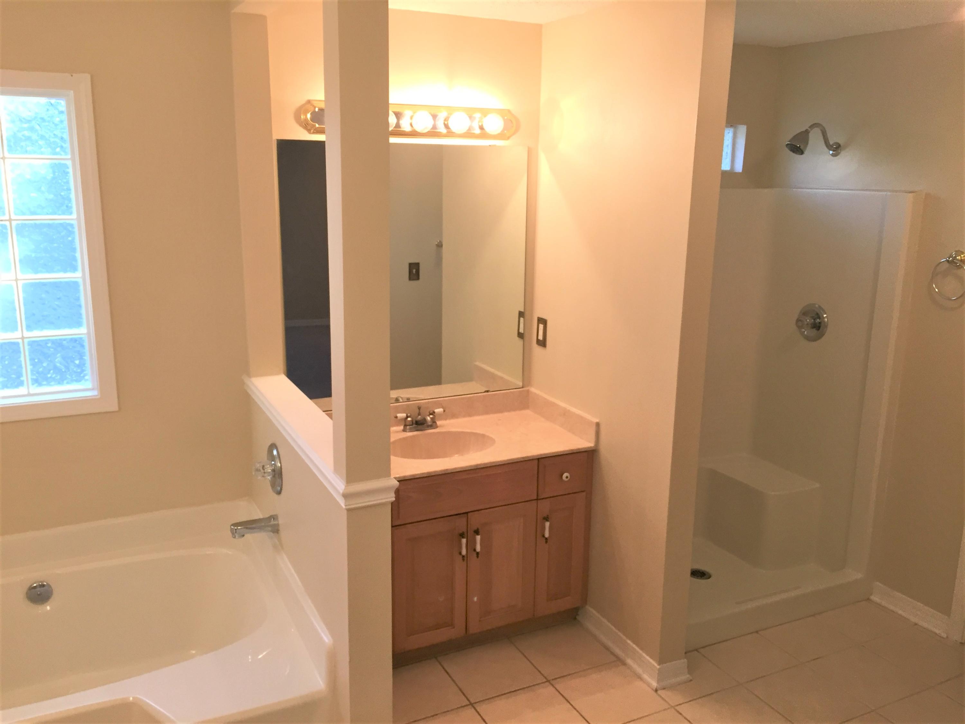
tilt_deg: -11.0
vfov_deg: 48.2
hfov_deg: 61.7
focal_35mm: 29
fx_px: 808
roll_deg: -2.1
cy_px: 362
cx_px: 482
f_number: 2.2
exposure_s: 1/30
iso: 40
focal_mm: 4.15
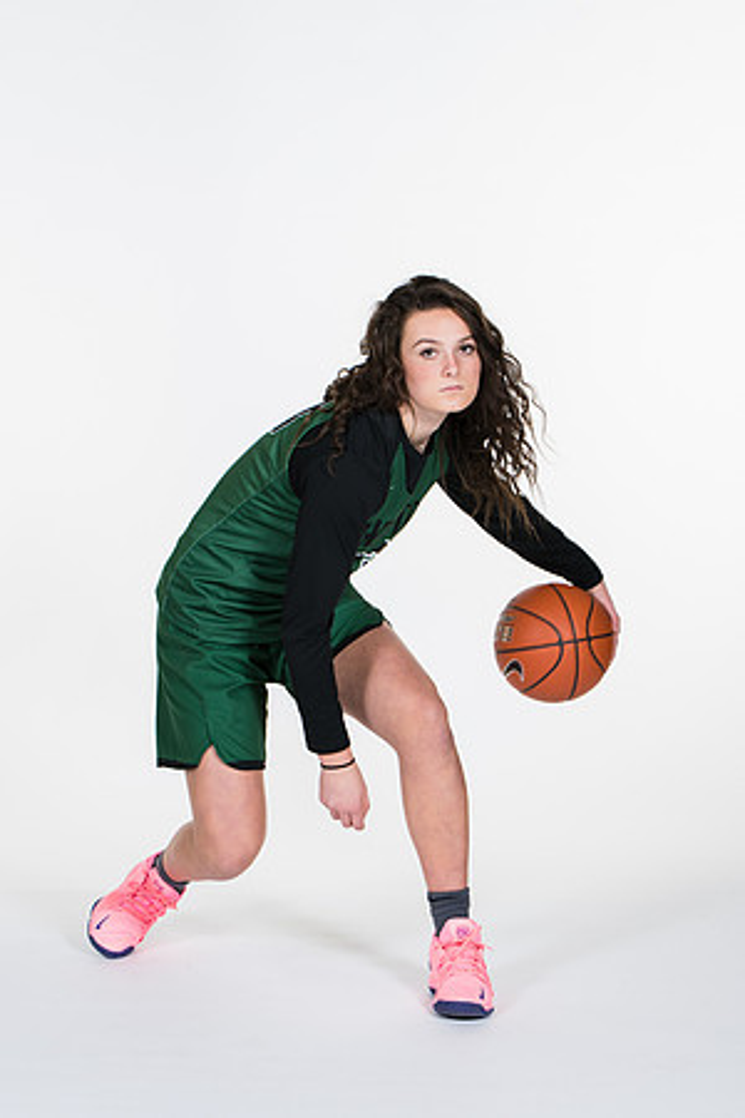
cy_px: 559
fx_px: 3259
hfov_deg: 13.0
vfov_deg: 19.5
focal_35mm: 105
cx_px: 372
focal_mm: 70
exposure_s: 1/160
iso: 200
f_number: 5.6
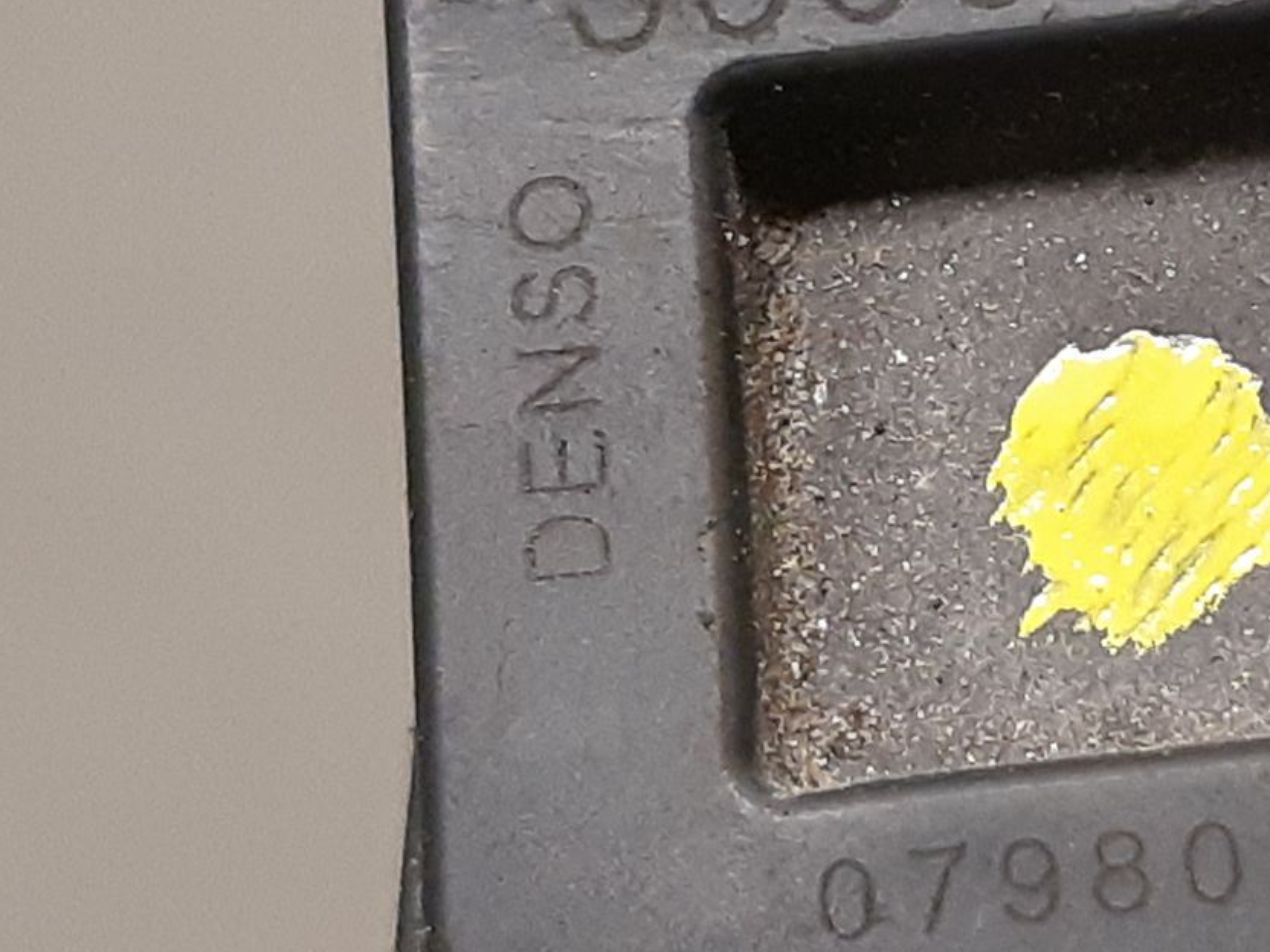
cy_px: 299
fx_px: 2348
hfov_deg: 29.6
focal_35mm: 64
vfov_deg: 22.8
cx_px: 1012
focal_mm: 3.93
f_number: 1.7
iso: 250
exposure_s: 1/50
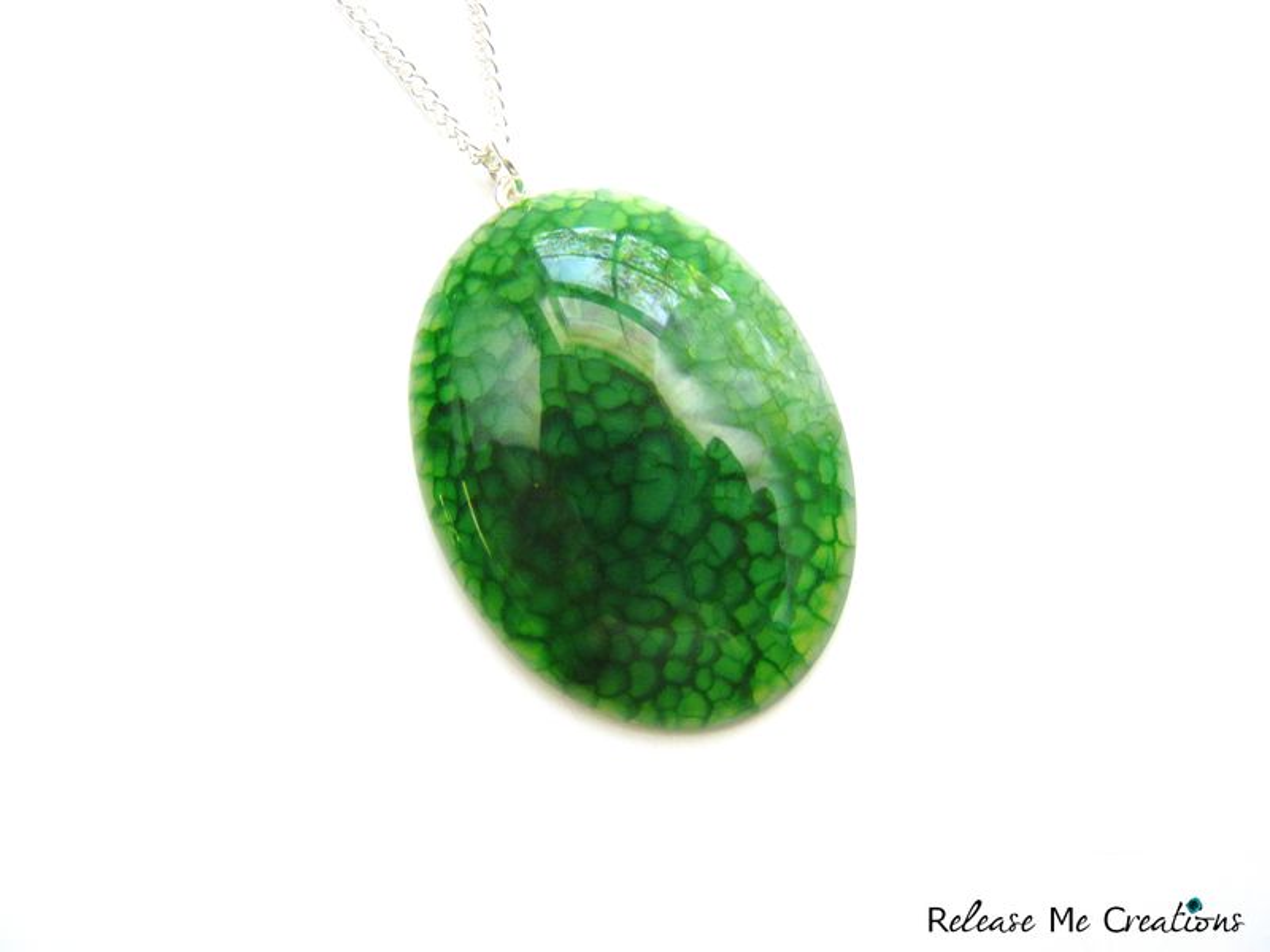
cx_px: 635
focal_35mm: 34
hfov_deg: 54.0
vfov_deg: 41.8
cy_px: 476
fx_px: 1247
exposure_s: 1/30
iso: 287
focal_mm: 6.2
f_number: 3.6
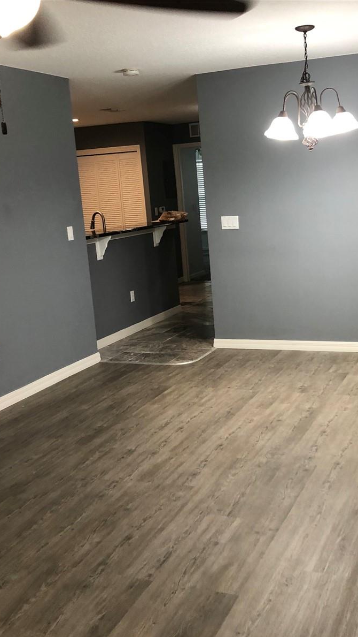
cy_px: 321
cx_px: 232
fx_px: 691
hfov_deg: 28.9
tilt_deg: -10.4
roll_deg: +4.4
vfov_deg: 49.4
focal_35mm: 41
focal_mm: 3.99
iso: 40
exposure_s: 1/15
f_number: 1.8
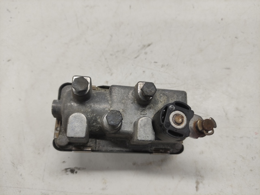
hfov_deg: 69.4
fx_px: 188
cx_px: 130
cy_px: 98
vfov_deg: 54.9
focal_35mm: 25
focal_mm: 5.43
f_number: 1.89
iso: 103
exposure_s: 1/100
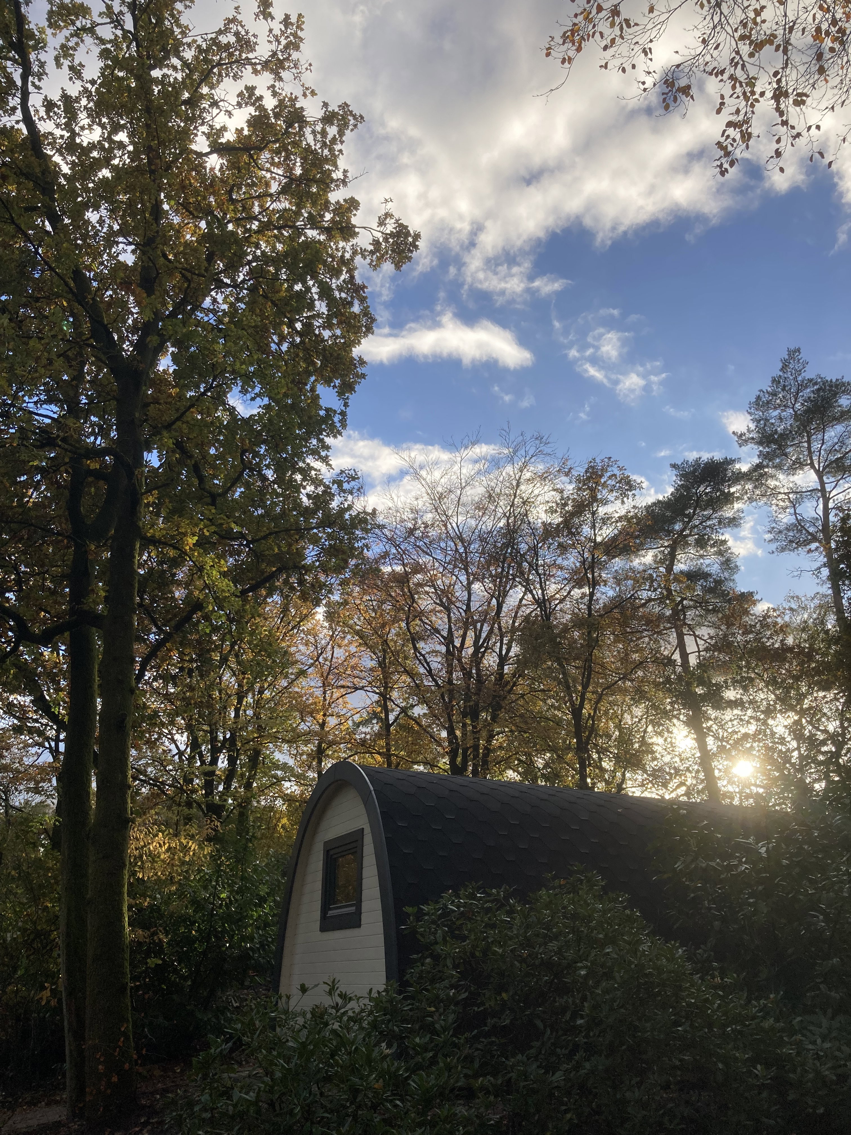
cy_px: 568
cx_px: 426
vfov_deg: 63.4
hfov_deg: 49.7
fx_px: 918
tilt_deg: +26.1
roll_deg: -1.7
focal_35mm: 28
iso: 20
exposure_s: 1/1517
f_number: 1.8
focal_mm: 3.99
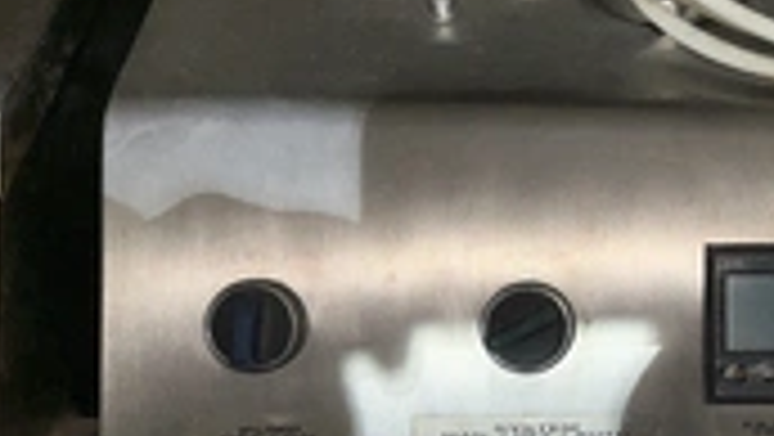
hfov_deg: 30.3
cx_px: 720
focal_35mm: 66
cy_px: 279
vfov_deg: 18.3
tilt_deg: -46.8
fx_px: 1355
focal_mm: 5.1
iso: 32
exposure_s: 1/80
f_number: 1.6
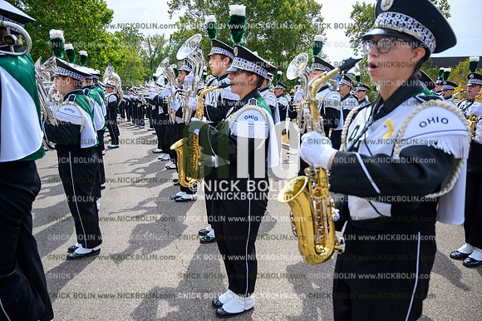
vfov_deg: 52.1
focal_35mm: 24
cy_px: 160
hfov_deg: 72.6
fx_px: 328
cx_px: 241
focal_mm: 24.5
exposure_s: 1/800
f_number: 4
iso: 100
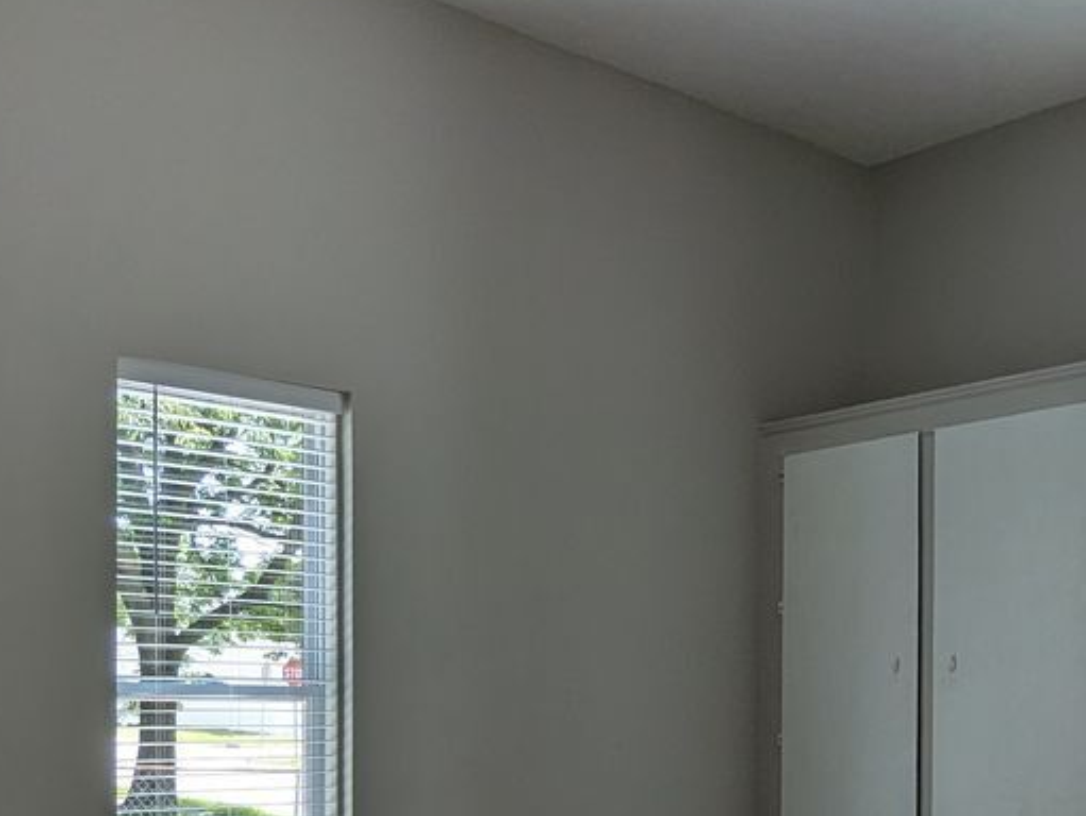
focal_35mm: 47
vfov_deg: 29.7
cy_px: 730
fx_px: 1476
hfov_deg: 39.3
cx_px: 814
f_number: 2.2
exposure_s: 1/193
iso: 60
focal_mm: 2.35
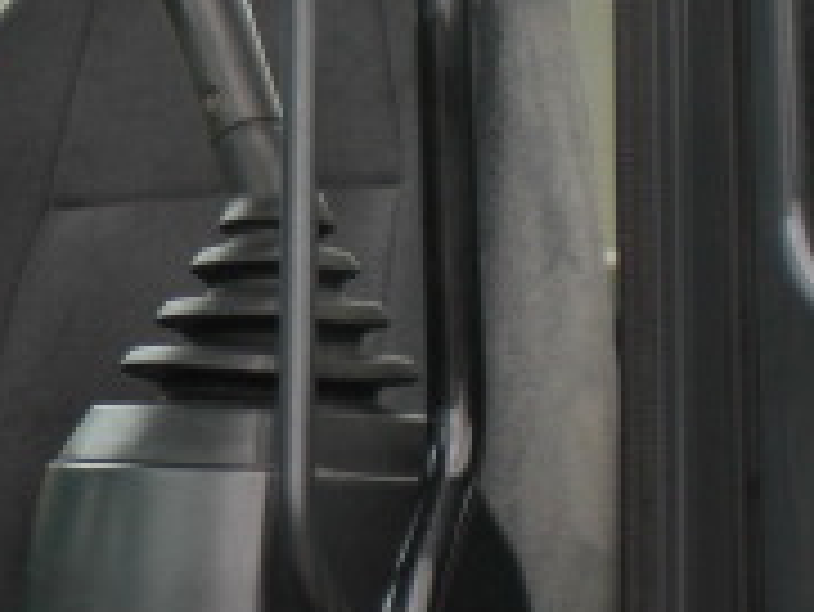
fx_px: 3153
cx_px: -193
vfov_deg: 11.1
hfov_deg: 14.2
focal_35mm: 134
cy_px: 248
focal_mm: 6.3
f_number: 3.1
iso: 64
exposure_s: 1/200
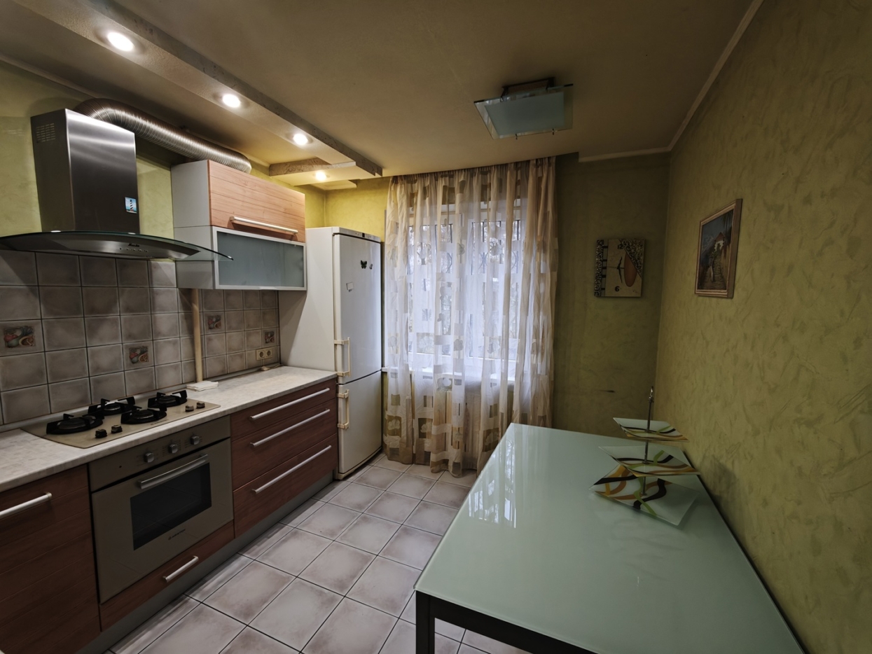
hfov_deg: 102.1
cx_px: 436
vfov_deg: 85.7
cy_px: 327
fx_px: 353
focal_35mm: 14
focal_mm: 2.13
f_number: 2.2
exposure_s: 1/50
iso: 640
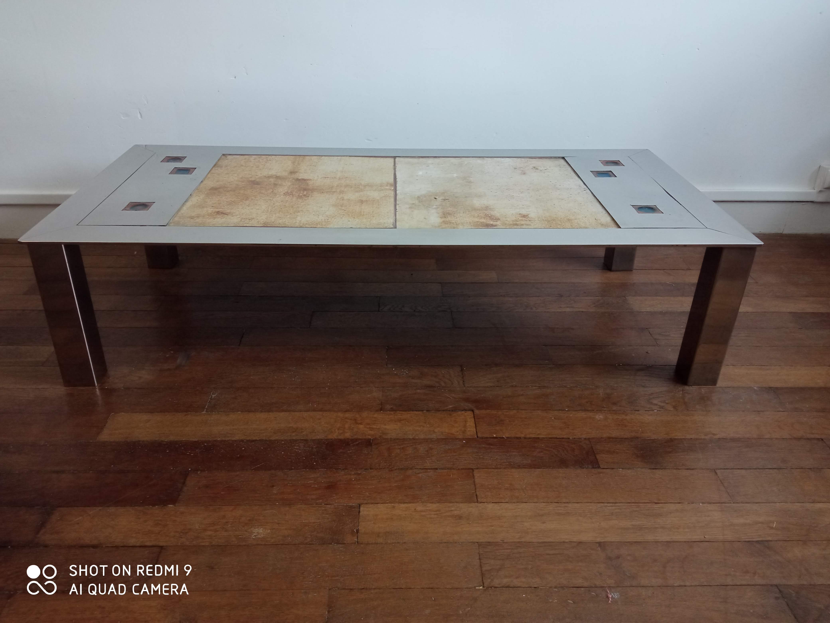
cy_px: 312
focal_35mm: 27
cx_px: 415
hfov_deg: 65.3
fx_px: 647
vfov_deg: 51.4
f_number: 2.2
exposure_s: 1/33.3
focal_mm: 3.79
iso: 439
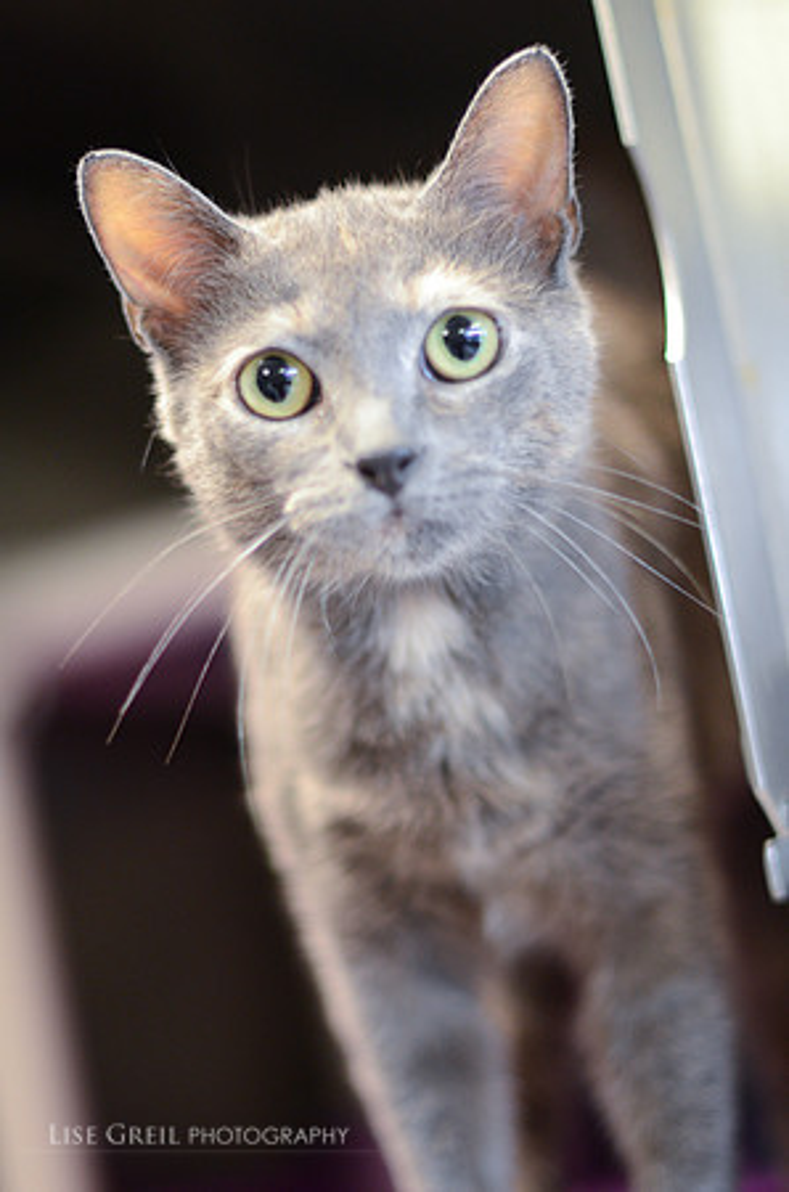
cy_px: 596
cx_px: 394
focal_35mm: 75
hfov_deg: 18.1
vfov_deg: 27.0
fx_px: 2477
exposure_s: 1/200
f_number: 1.6
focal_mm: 50
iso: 1000
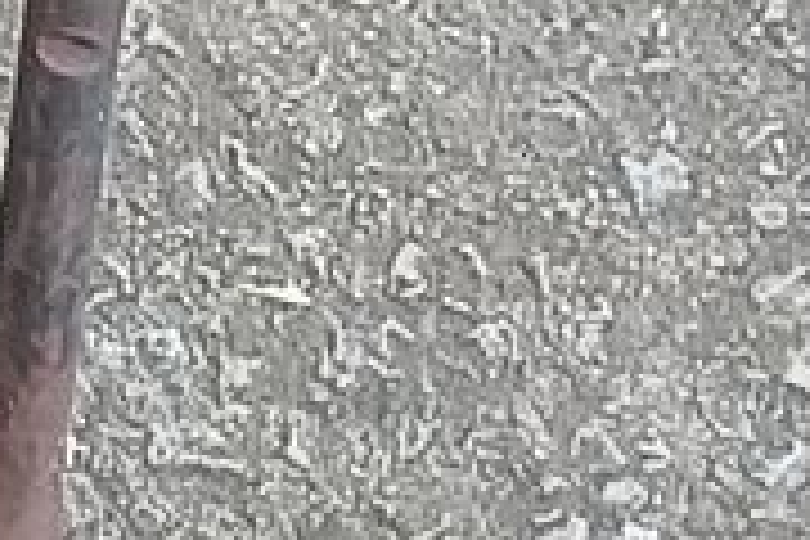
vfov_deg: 4.3
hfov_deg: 6.2
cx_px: -1192
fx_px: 7154
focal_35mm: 318
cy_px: -382
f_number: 1.8
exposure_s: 1/33.3
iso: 320
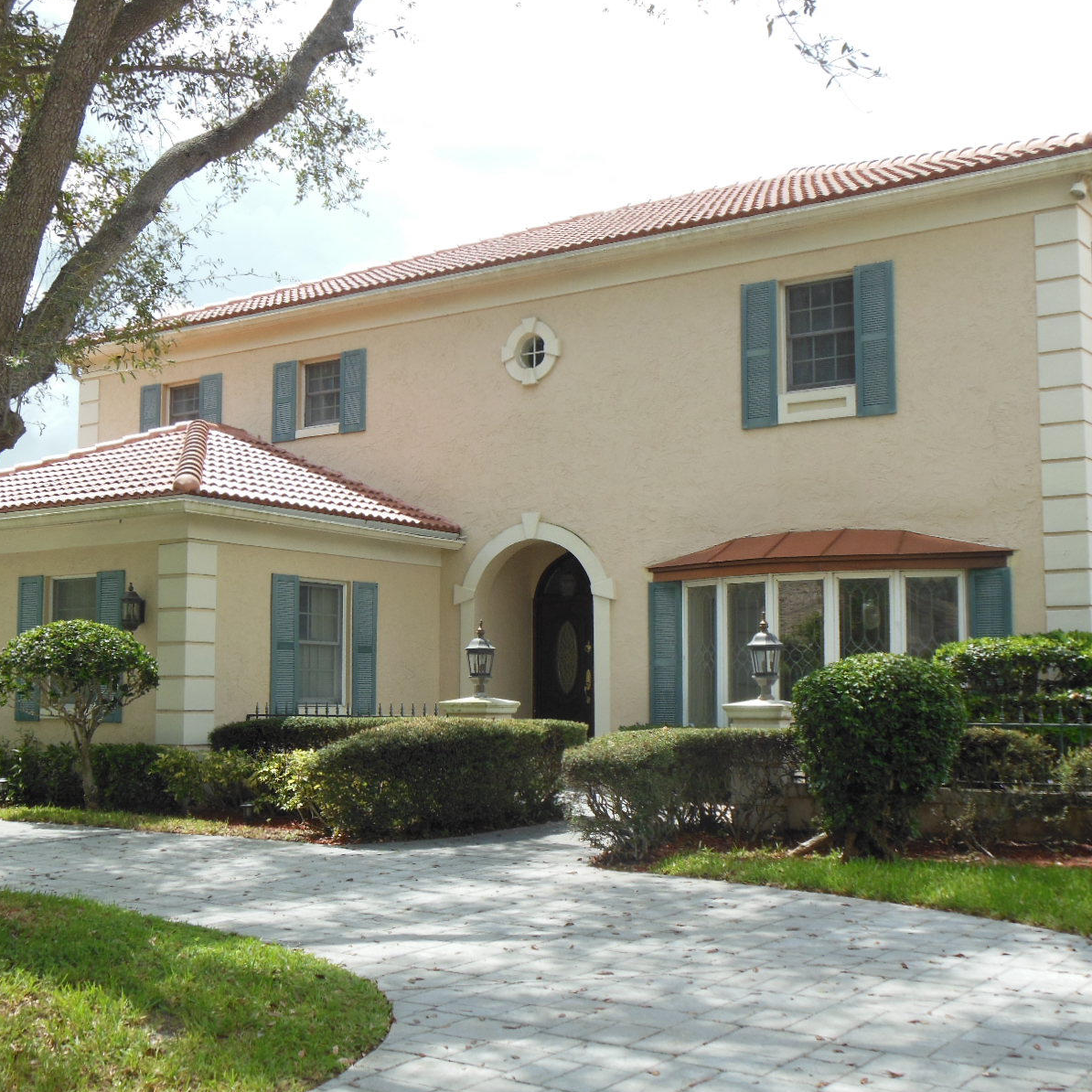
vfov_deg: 37.6
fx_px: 1606
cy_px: 545
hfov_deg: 37.5
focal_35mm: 45
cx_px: 463
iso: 125
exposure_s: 1/800
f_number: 7.2
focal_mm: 6.8
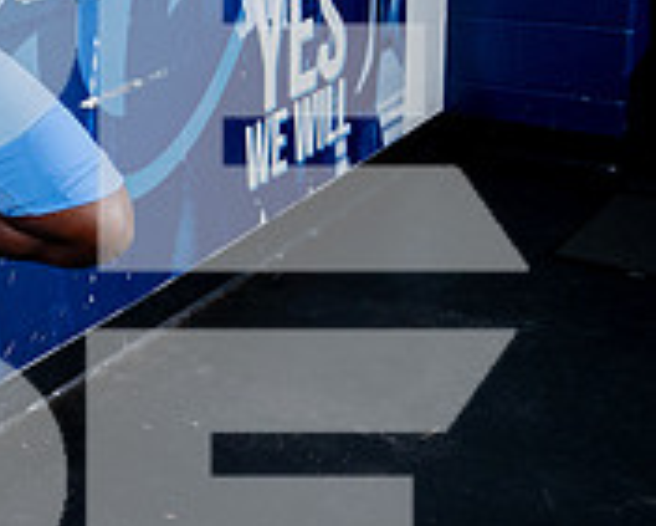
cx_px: -421
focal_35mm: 65
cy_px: 76
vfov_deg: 23.0
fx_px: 1263
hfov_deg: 22.0
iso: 100
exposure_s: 1/250
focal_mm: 20
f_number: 4
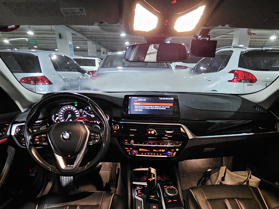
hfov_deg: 76.4
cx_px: 145
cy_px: 145
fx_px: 177
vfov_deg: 59.2
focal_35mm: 22
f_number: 2.2
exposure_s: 1/24.4
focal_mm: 2.2
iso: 2000
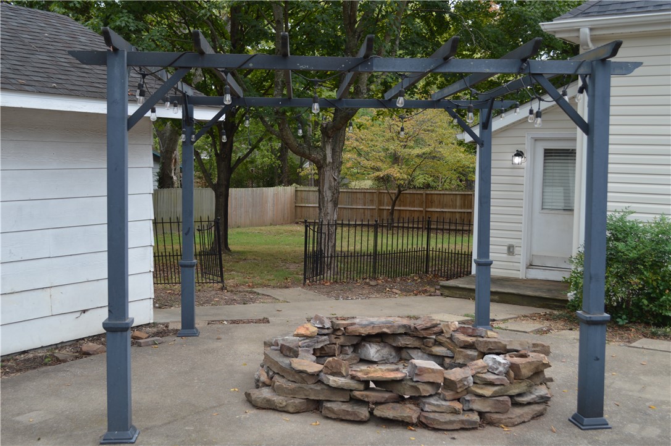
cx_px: 336
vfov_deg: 31.8
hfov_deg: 46.4
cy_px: 223
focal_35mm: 42
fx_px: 782
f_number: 5.6
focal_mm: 28
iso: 125
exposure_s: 1/125
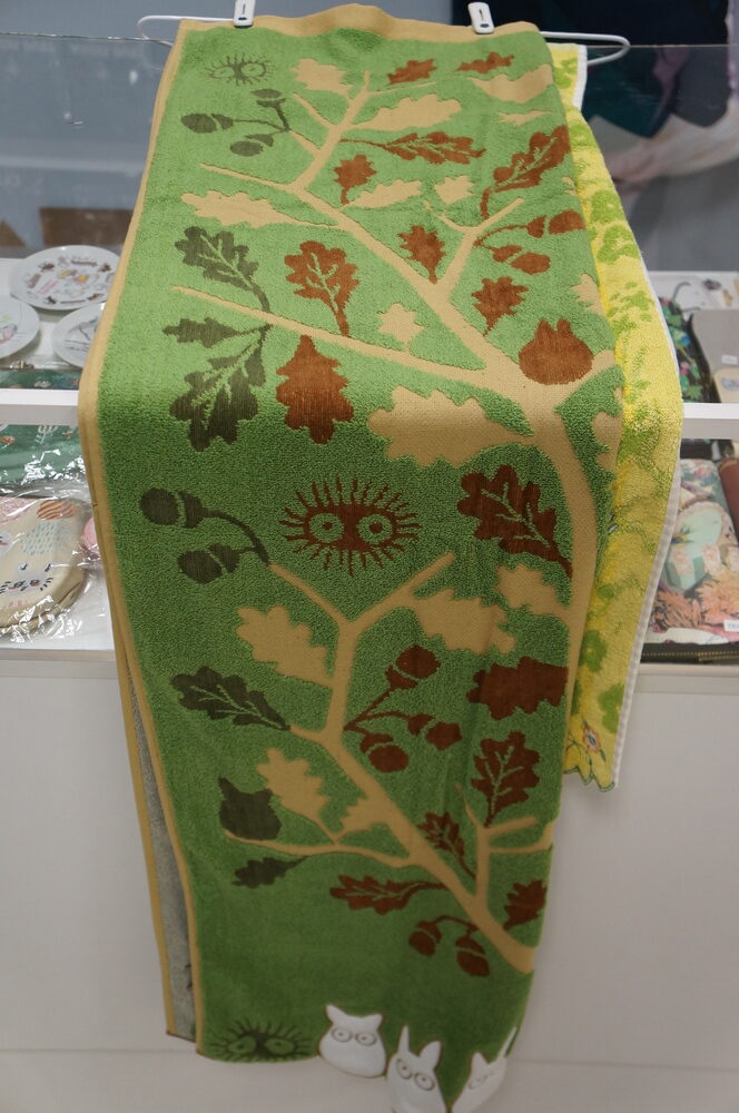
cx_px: 370
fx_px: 1343
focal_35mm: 44
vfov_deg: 45.0
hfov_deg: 30.8
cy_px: 556
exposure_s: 1/60
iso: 800
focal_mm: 29
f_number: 4
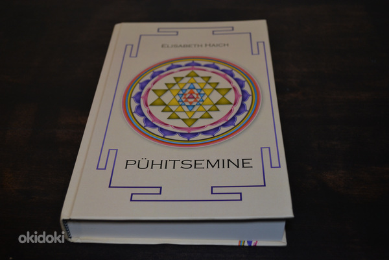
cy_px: 130
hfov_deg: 45.0
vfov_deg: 30.8
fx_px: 470
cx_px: 194
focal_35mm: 44
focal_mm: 29
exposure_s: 1/80
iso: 400
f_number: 4.5
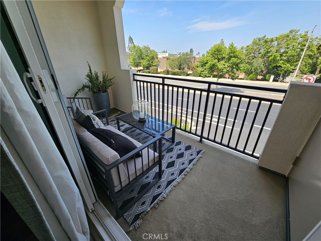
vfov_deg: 89.9
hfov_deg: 106.2
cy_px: 120
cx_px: 160
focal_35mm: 13
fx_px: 121
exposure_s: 1/577
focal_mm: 2.2
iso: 50
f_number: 2.2
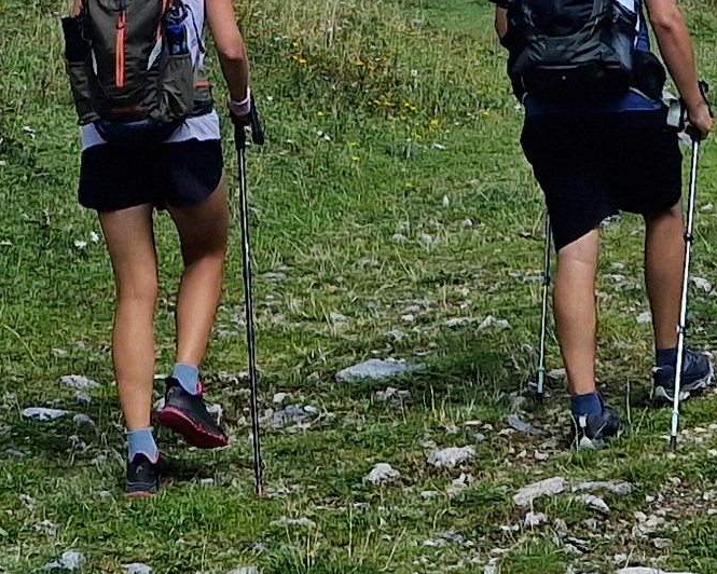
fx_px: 2865
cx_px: 153
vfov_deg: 9.5
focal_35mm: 135
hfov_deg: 14.2
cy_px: -1020
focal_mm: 5.4
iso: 50
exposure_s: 1/1388
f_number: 1.8
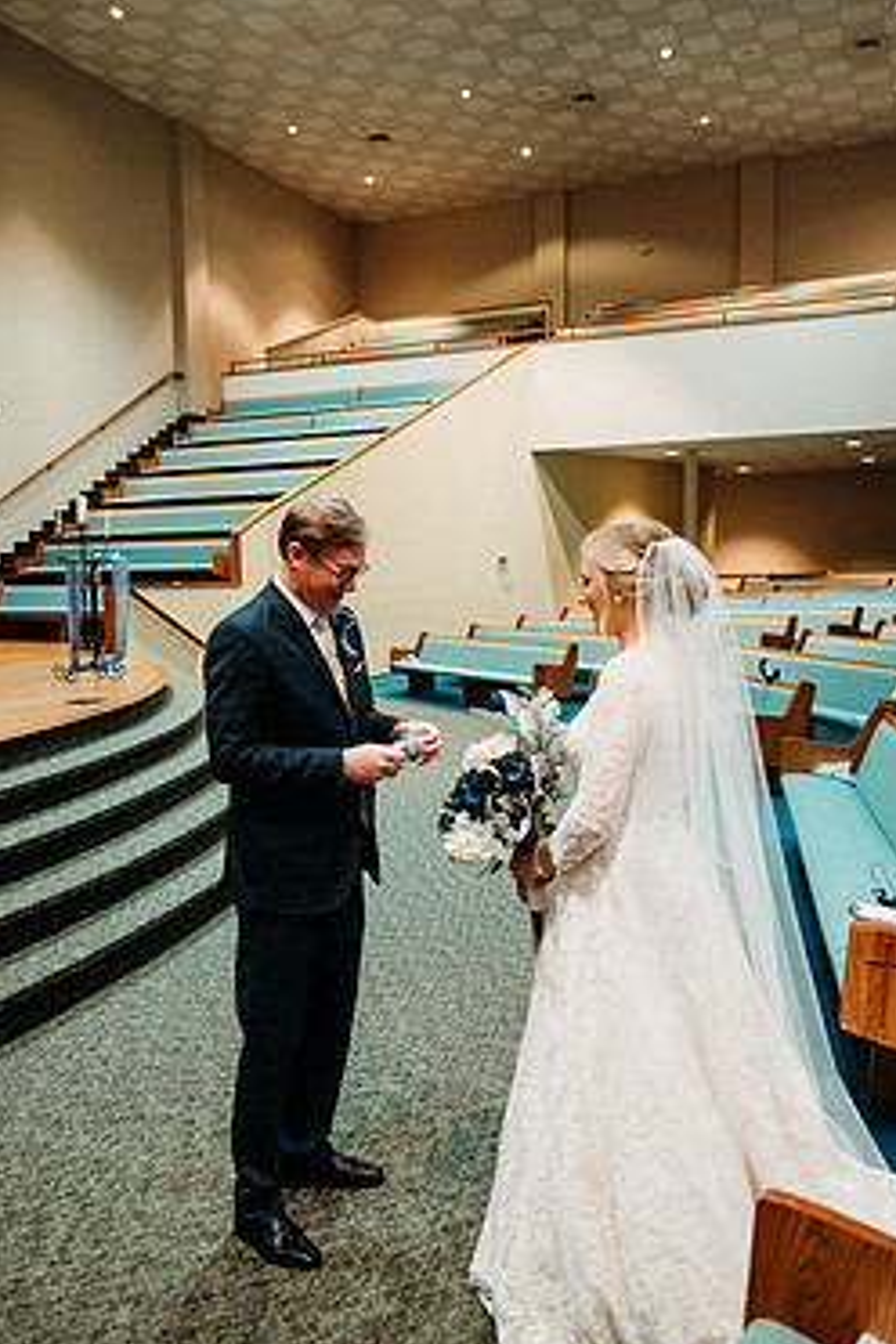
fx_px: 1083
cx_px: 473
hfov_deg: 44.9
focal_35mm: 29
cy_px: 694
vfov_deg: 63.6
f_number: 1.8
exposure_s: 1/125
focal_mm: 24
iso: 2000
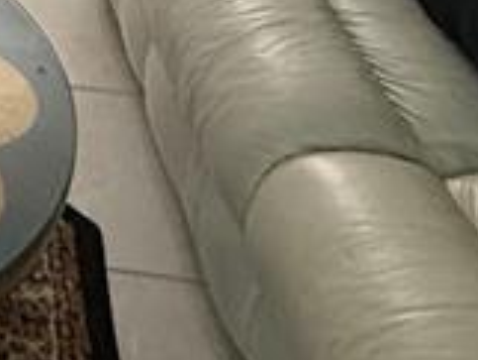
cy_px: -443
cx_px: -356
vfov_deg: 13.3
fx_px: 1230
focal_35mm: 89
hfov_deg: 18.0
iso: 250
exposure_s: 1/60
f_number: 2.2
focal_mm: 2.22
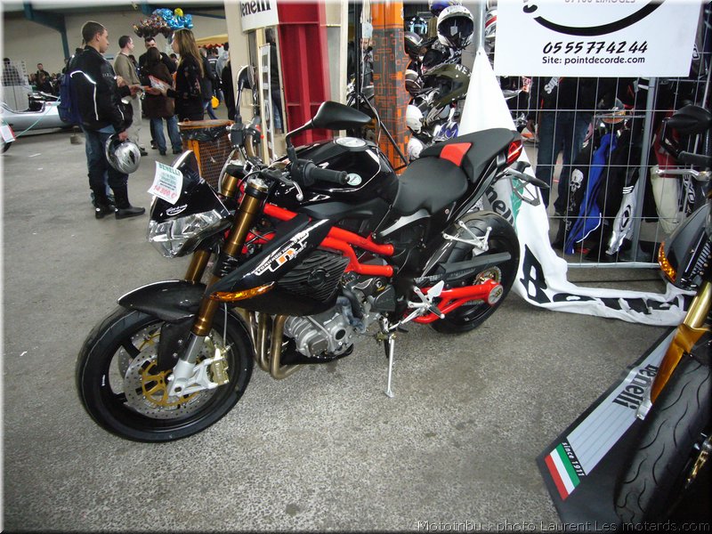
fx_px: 596
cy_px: 267
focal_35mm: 29
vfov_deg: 48.2
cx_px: 356
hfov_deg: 61.7
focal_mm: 4.7
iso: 200
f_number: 2.8
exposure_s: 1/30
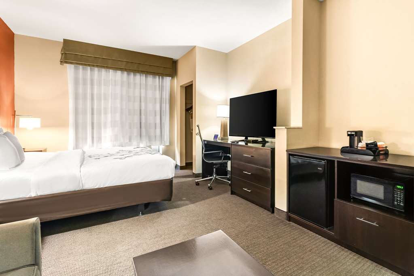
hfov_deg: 100.4
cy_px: 138
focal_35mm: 15
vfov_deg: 77.3
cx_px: 207
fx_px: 172
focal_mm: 10
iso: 400
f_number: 7.1
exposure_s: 1
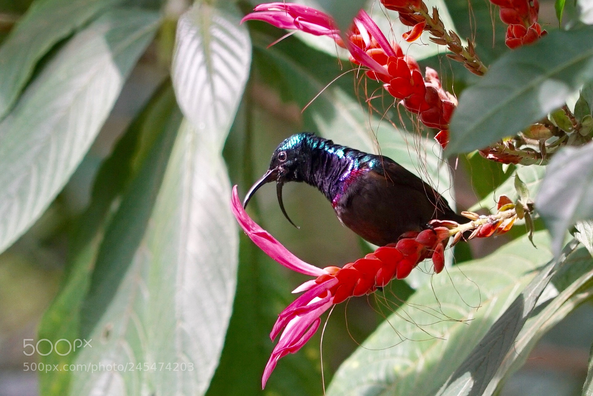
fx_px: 3956
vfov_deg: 5.7
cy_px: 198
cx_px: 296
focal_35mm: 240
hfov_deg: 8.6
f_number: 6.3
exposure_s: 1/250
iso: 1000
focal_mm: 240
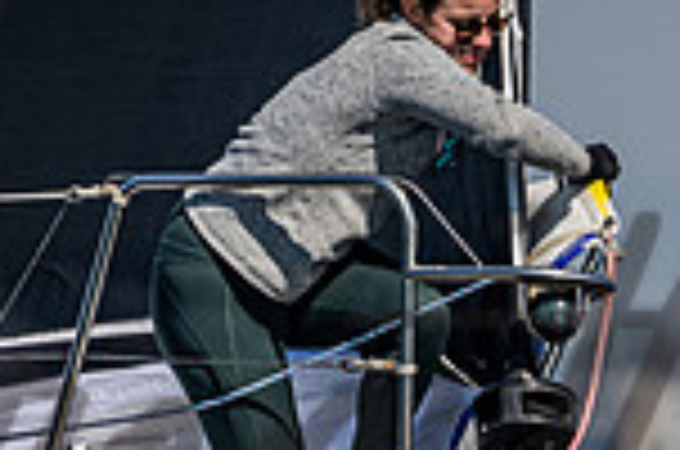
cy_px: 293
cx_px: 374
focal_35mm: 1914
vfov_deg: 0.7
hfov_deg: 1.1
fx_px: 36077
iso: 400
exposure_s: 1/4000
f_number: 5.6
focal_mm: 400
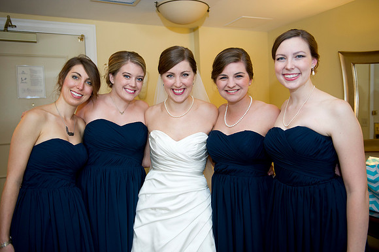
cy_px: 126
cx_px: 190
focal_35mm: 32
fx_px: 337
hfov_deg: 58.7
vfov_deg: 41.1
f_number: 2.8
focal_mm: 32
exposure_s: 1/125
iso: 640
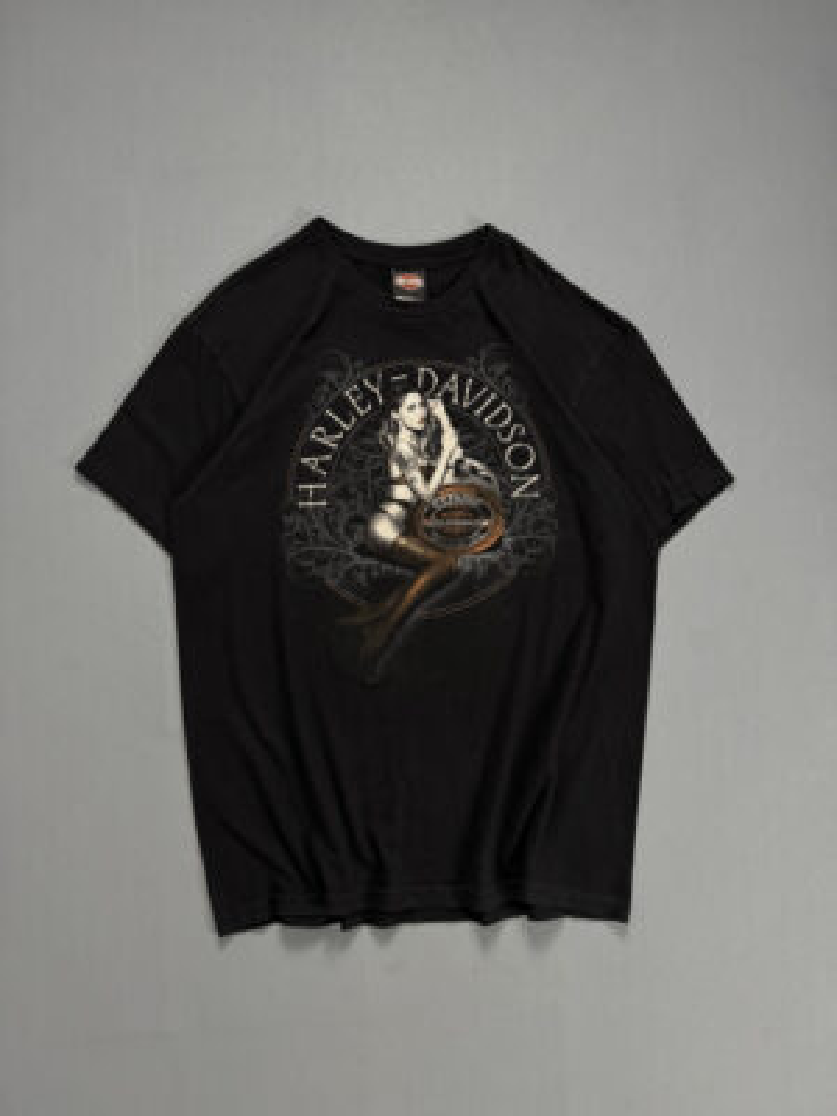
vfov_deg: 71.6
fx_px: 774
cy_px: 558
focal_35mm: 24
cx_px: 418
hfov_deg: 56.8
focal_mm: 6.76
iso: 125
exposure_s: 1/60
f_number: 1.78
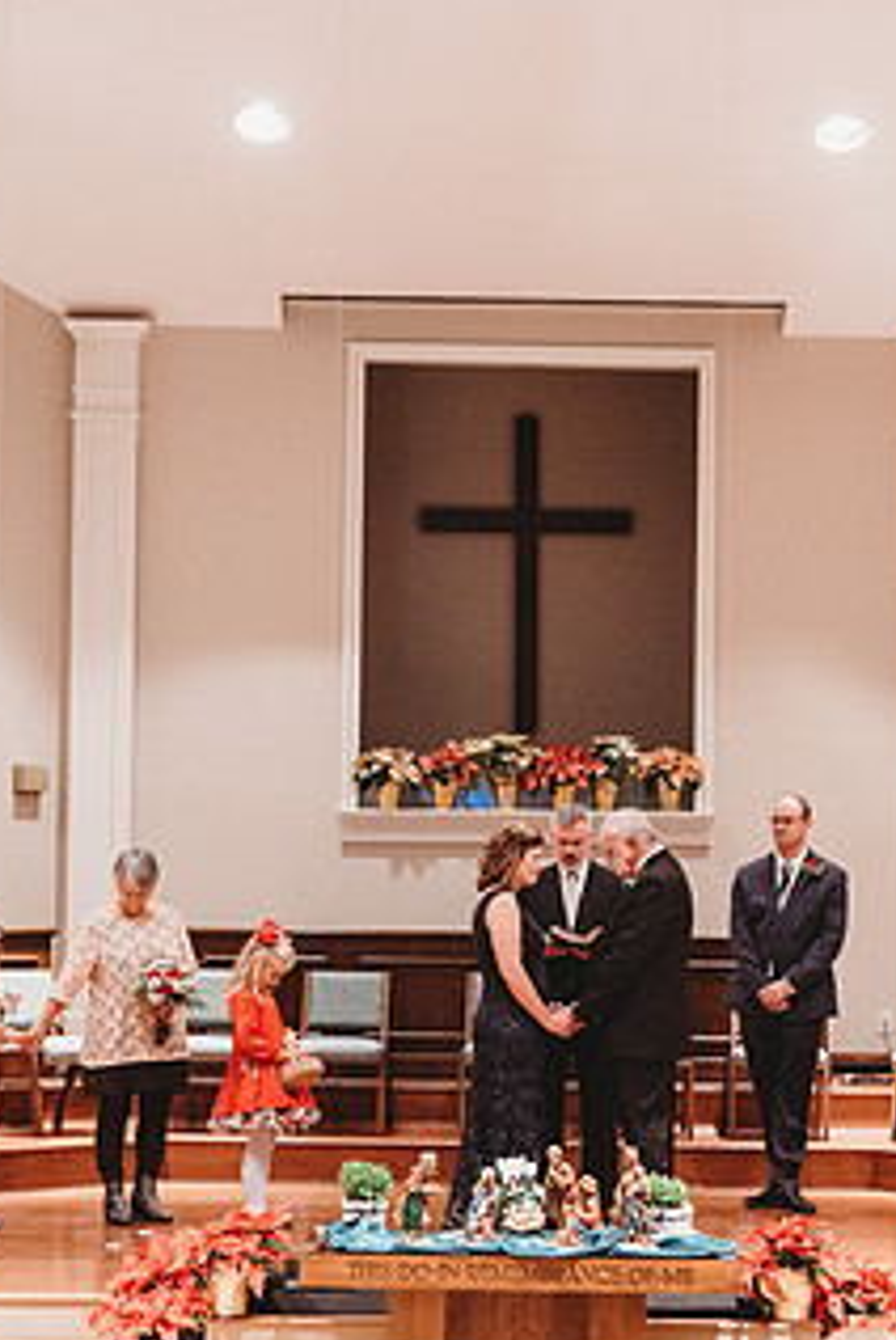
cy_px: 795
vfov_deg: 25.9
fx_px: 2905
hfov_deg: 17.5
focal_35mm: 78
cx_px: 571
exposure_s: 1/200
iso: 5000
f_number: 4
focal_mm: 55
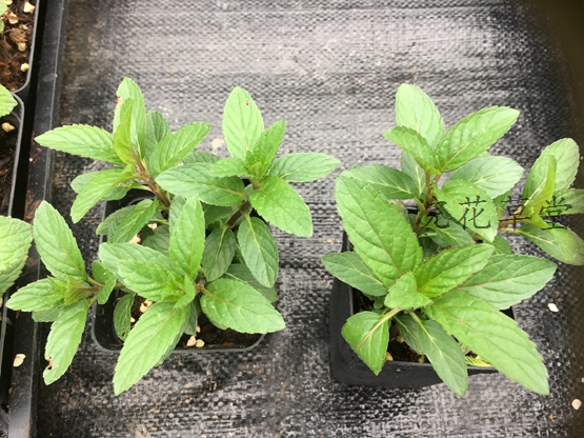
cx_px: 292
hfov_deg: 61.7
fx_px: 489
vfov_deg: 48.2
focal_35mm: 29
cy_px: 219
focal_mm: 4.15
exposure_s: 1/50
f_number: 2.2
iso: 25
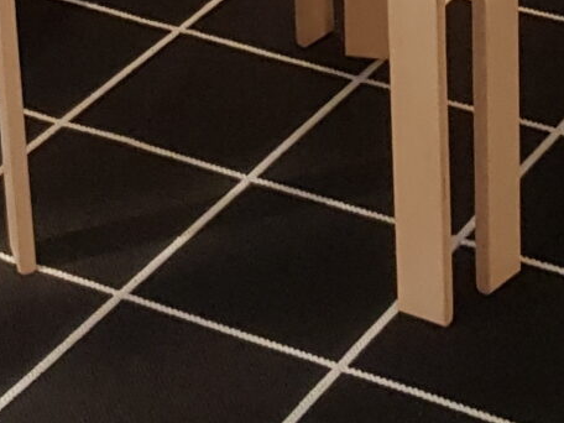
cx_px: 209
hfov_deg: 13.5
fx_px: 2379
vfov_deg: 9.7
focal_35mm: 146
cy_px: -309
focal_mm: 4.2
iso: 200
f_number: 1.7
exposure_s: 1/33
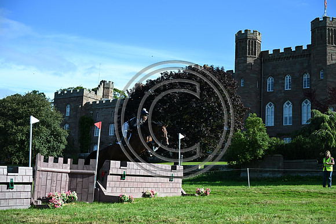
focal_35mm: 54
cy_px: 112
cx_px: 168
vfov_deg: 25.1
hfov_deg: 36.9
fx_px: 504
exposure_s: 1/1250
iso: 200
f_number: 4
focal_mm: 54
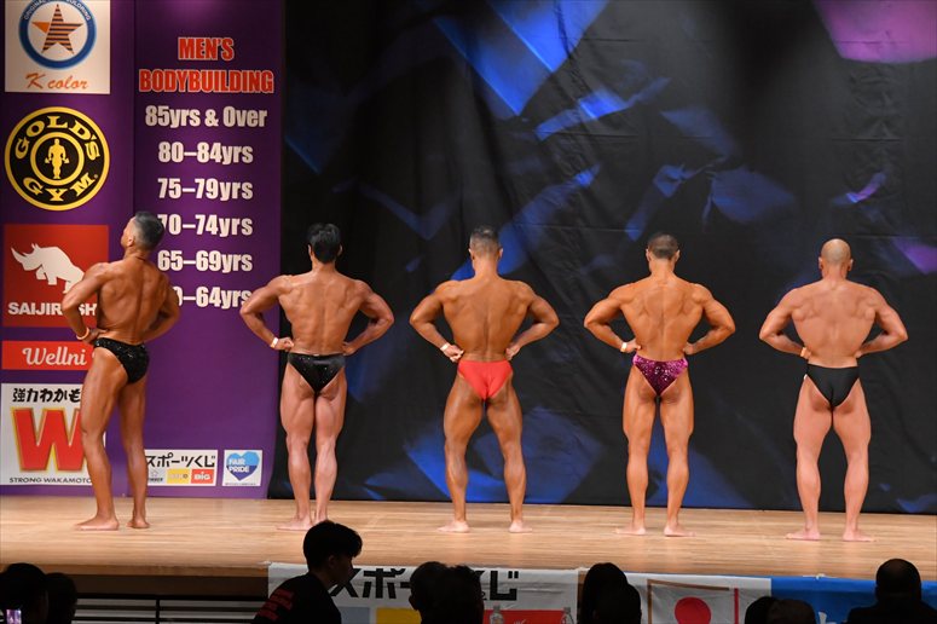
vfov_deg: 9.1
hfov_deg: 13.7
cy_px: 312
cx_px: 468
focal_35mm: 150
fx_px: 3902
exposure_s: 1/400
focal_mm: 100
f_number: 5.6
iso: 5000
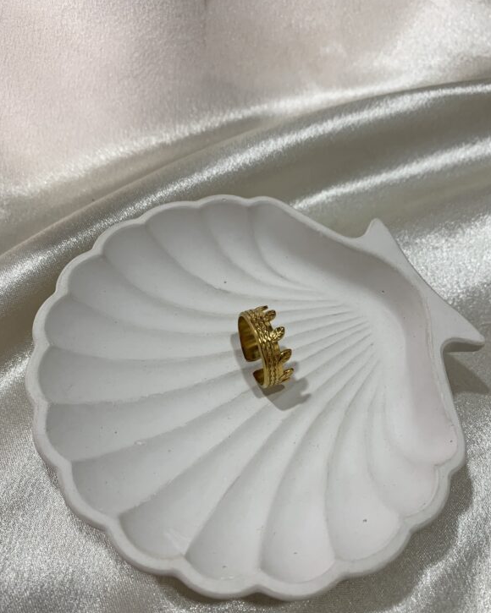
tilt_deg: -58.6
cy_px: 317
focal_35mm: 28
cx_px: 251
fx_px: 509
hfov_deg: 51.5
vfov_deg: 62.2
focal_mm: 4.25
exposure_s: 1/100
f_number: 1.8
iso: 80
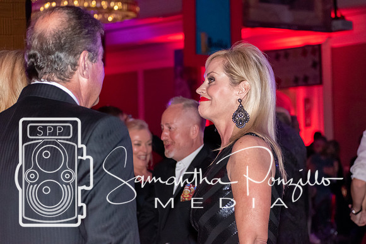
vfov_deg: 13.0
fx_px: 1068
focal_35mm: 105
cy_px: 122
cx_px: 183
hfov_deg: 19.5
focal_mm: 70
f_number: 4.5
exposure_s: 1/60
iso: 6400
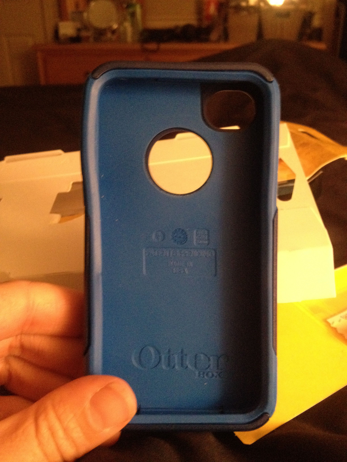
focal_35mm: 35
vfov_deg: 52.6
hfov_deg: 40.7
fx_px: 468
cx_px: 174
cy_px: 231
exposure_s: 1/15
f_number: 2.4
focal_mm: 4.28
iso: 640
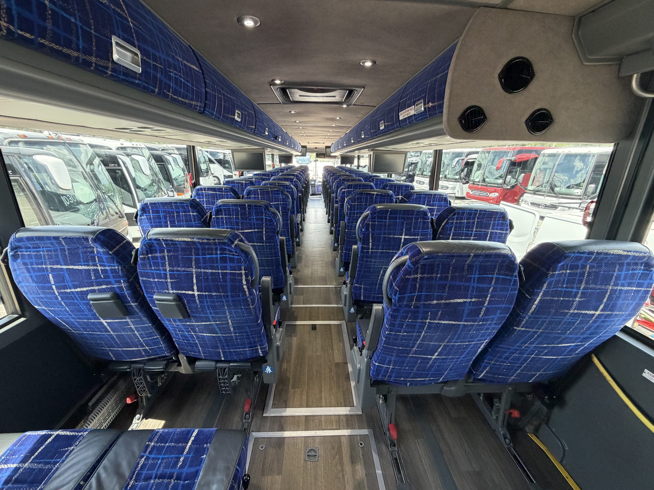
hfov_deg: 102.1
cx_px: 327
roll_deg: -0.5
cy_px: 245
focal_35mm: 14
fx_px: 265
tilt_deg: -16.9
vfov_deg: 85.7
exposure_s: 1/99
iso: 320
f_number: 2.2
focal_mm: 2.22
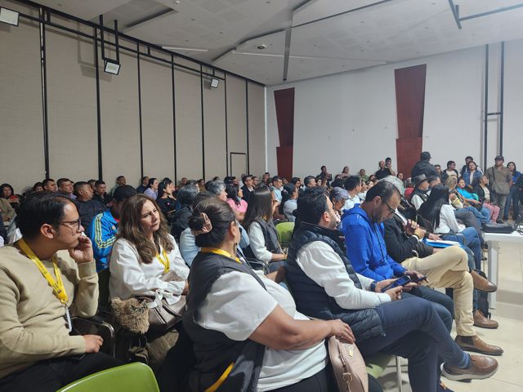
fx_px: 347
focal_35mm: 23
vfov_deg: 58.9
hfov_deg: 73.9
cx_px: 262
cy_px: 196
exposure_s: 1/120
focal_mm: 5.4
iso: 250
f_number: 1.8
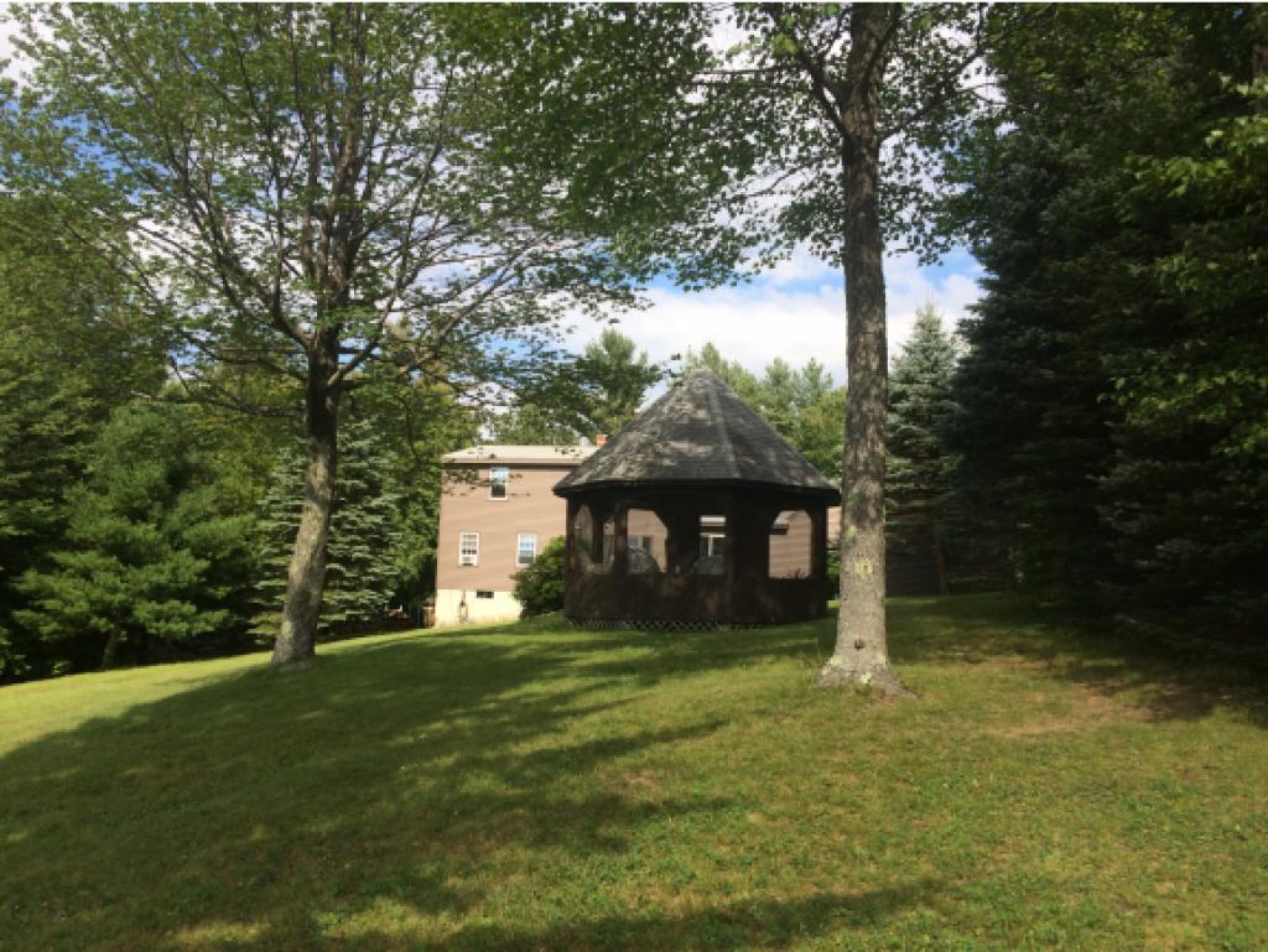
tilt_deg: +3.2
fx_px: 1063
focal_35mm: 29
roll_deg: -0.1
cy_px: 476
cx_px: 634
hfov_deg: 61.6
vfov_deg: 48.3
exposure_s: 1/1325
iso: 32
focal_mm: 4.15
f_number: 2.2
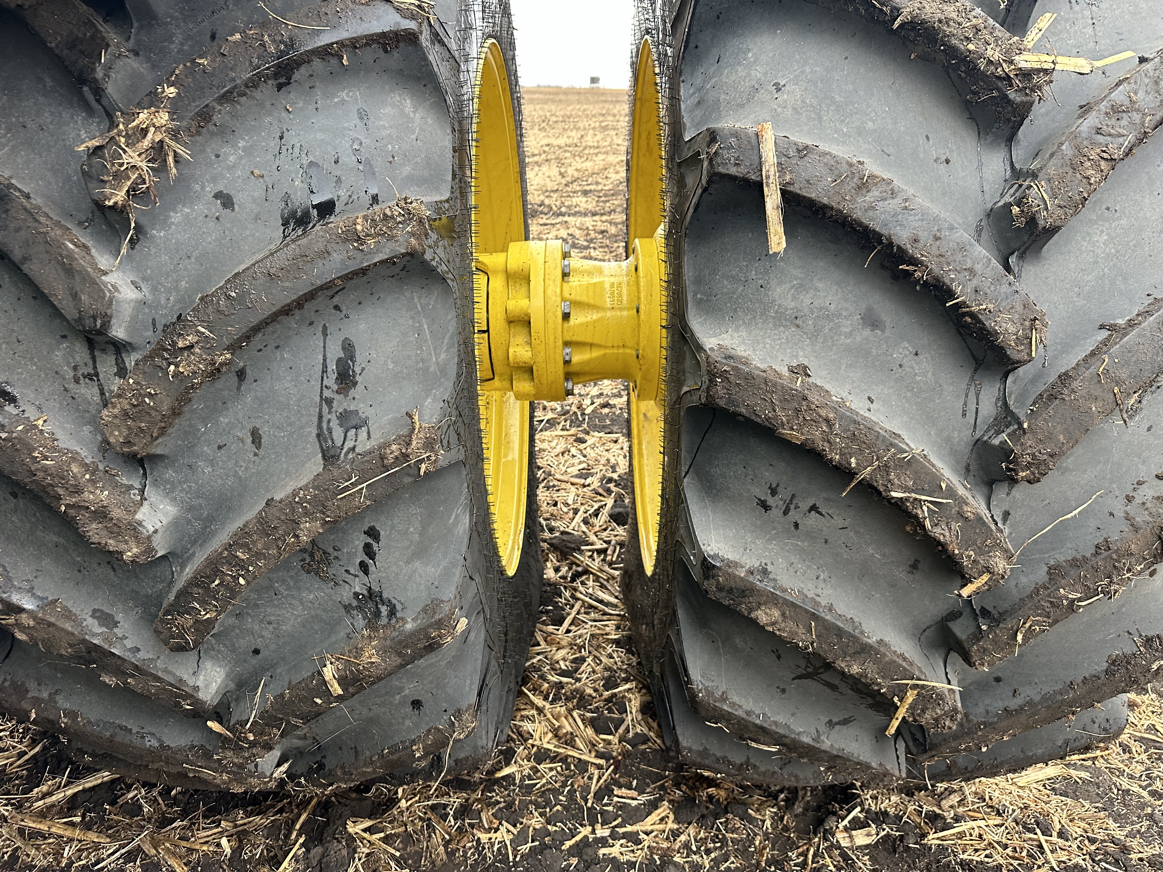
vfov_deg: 56.8
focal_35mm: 24
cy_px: 436
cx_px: 582
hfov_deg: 71.6
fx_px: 806
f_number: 1.78
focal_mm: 6.86
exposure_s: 1/100
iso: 250
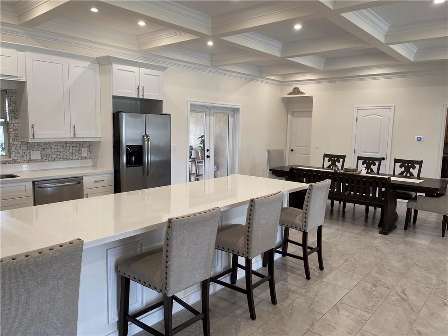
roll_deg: -1.4
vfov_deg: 53.1
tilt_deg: -6.7
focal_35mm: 26
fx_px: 336
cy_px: 168
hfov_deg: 67.3
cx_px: 224
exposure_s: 1/60
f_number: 1.6
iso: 80
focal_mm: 5.1
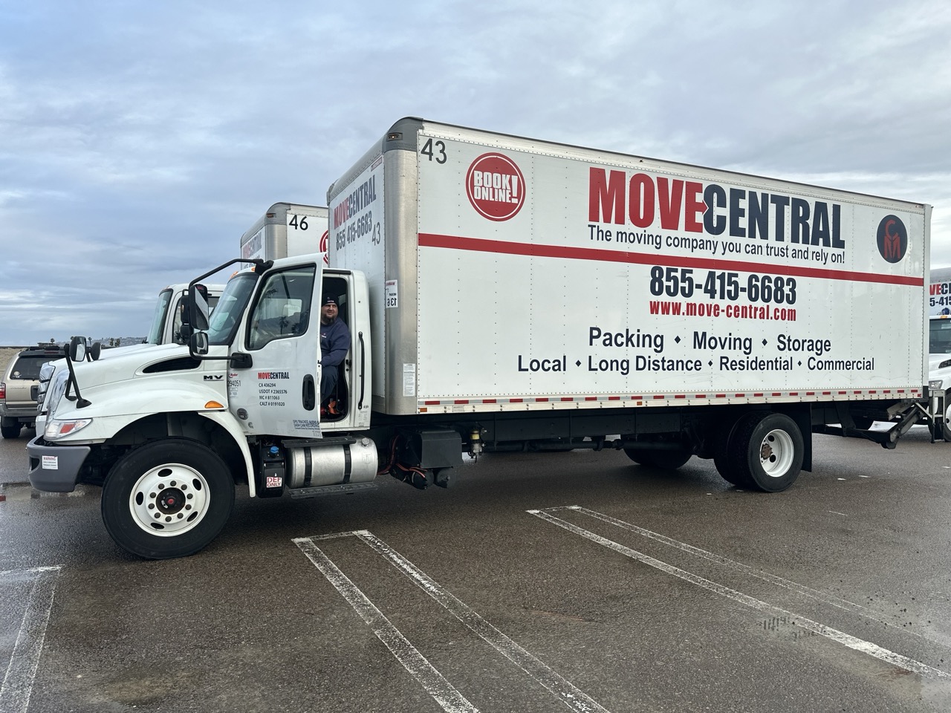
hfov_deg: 71.6
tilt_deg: -0.8
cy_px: 356
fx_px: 659
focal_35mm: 24
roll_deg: -0.3
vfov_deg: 56.8
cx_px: 476
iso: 80
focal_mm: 6.86
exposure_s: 1/1664
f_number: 1.78
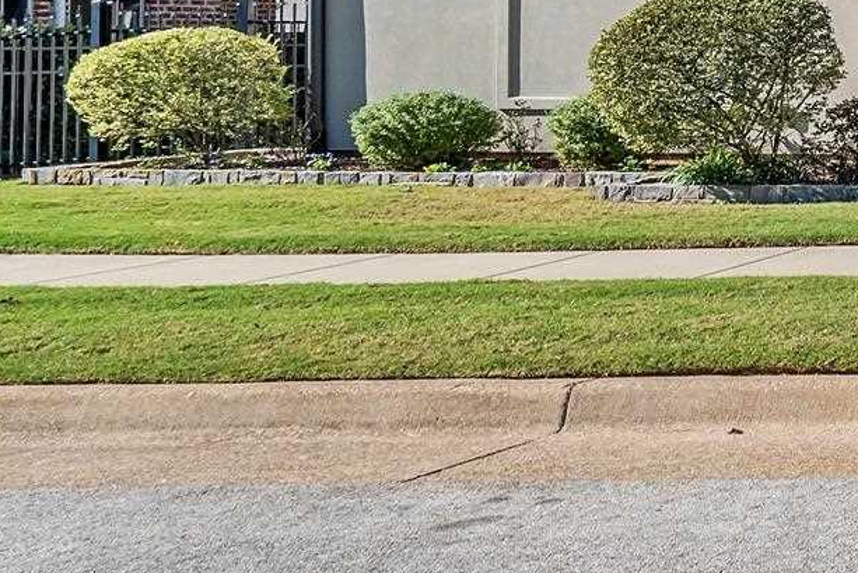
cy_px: 33
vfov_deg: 24.6
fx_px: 1263
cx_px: 1689
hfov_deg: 19.9
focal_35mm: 53
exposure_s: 1/1000
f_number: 8
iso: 800
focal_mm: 13
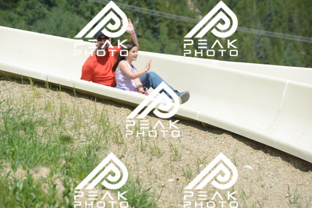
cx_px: 156
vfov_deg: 7.0
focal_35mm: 195
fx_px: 1691
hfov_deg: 10.5
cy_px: 104
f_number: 6.3
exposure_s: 1/640
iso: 200
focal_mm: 195
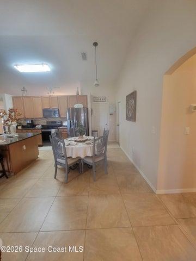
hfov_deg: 89.9
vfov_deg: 106.2
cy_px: 130
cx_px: 98
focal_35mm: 13
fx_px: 98
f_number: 2.2
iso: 320
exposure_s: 1/40
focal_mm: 2.2
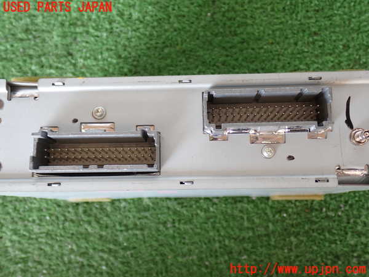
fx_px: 405
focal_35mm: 38
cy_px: 138
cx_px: 184
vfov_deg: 37.7
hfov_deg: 49.0
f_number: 2.7
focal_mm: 6.83
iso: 200
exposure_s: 1/50
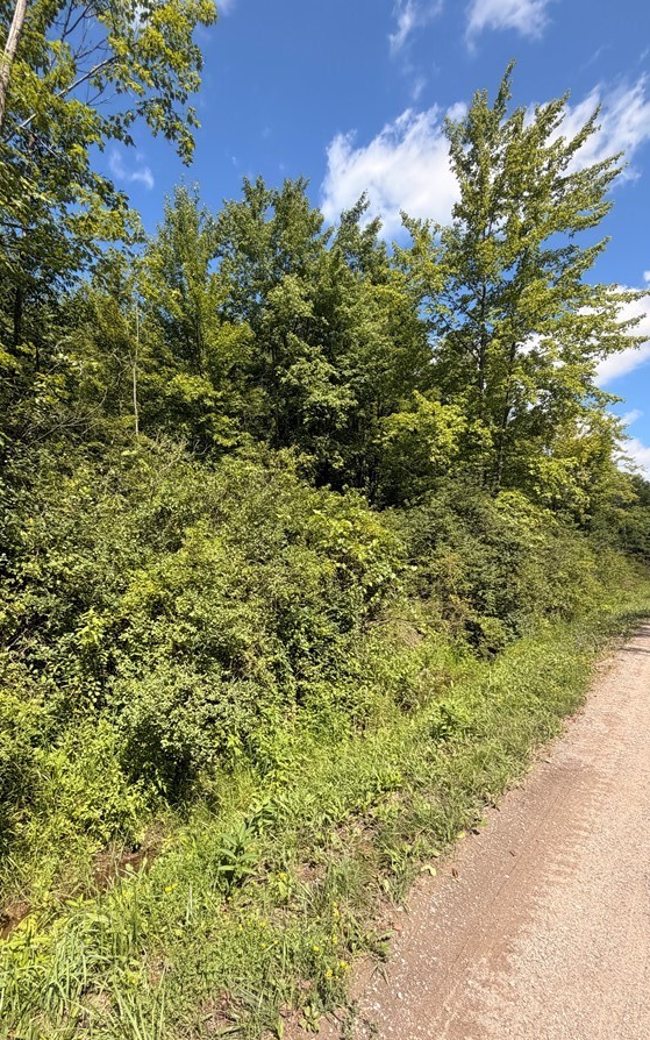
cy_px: 579
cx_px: 273
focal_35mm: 17
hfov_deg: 67.6
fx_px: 482
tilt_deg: -4.5
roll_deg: -1.0
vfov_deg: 94.0
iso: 40
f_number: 2.2
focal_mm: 2.22
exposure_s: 1/770
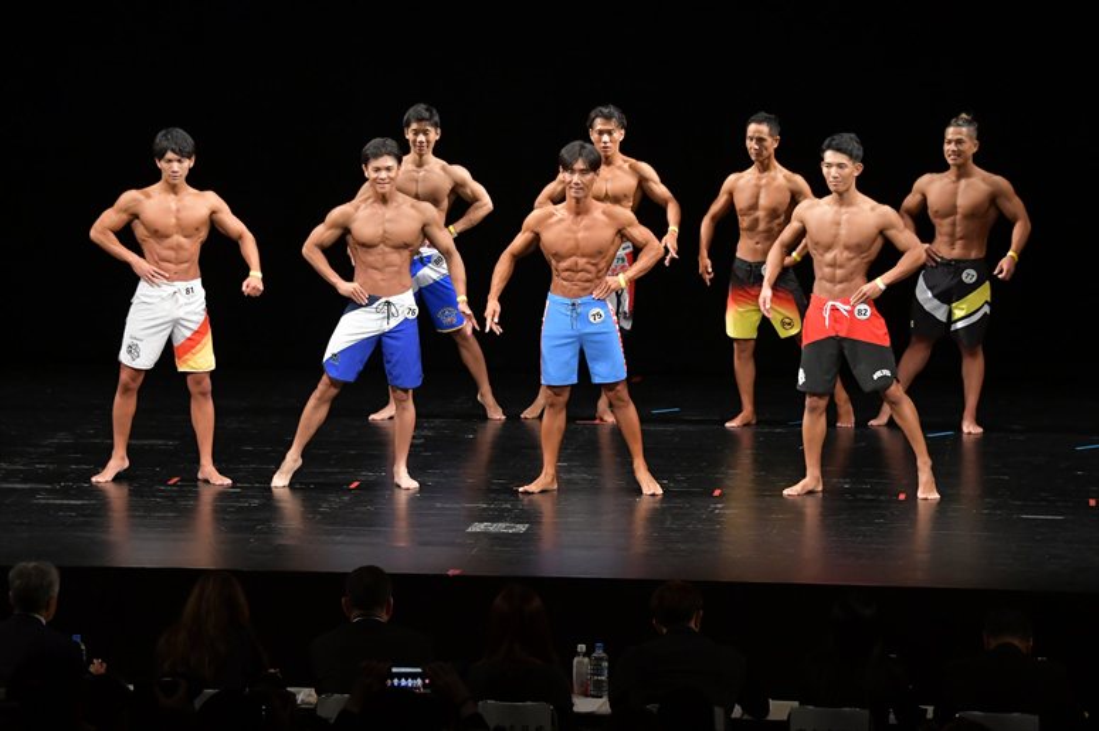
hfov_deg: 13.7
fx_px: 4577
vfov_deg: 9.1
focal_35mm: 150
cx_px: 550
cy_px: 366
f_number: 5.6
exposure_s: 1/400
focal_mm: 100
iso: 3200
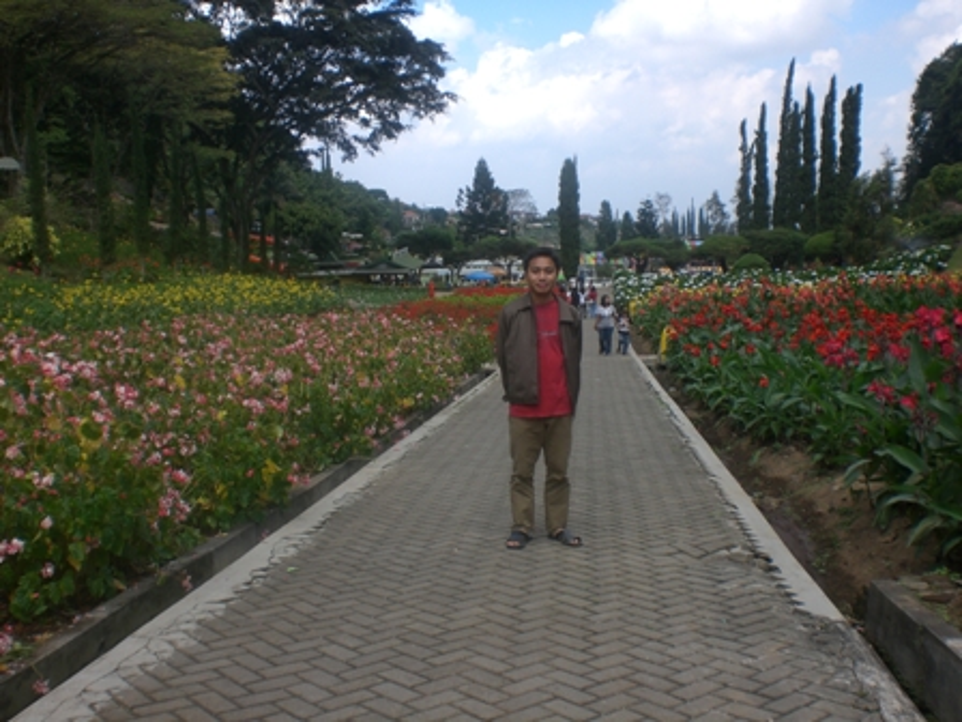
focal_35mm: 38
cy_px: 361
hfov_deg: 49.0
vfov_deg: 37.7
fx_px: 1056
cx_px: 481
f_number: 4.4
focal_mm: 6.3
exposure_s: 1/320
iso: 50
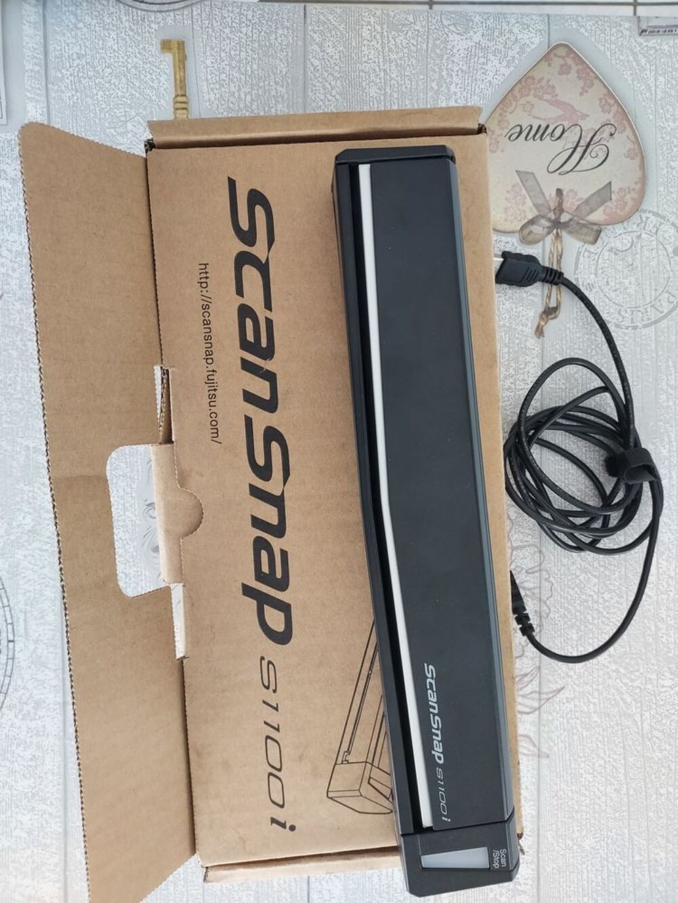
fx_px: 627
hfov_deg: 56.8
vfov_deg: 71.6
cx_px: 339
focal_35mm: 24
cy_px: 452
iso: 64
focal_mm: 4.6
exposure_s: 1/50
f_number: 1.8
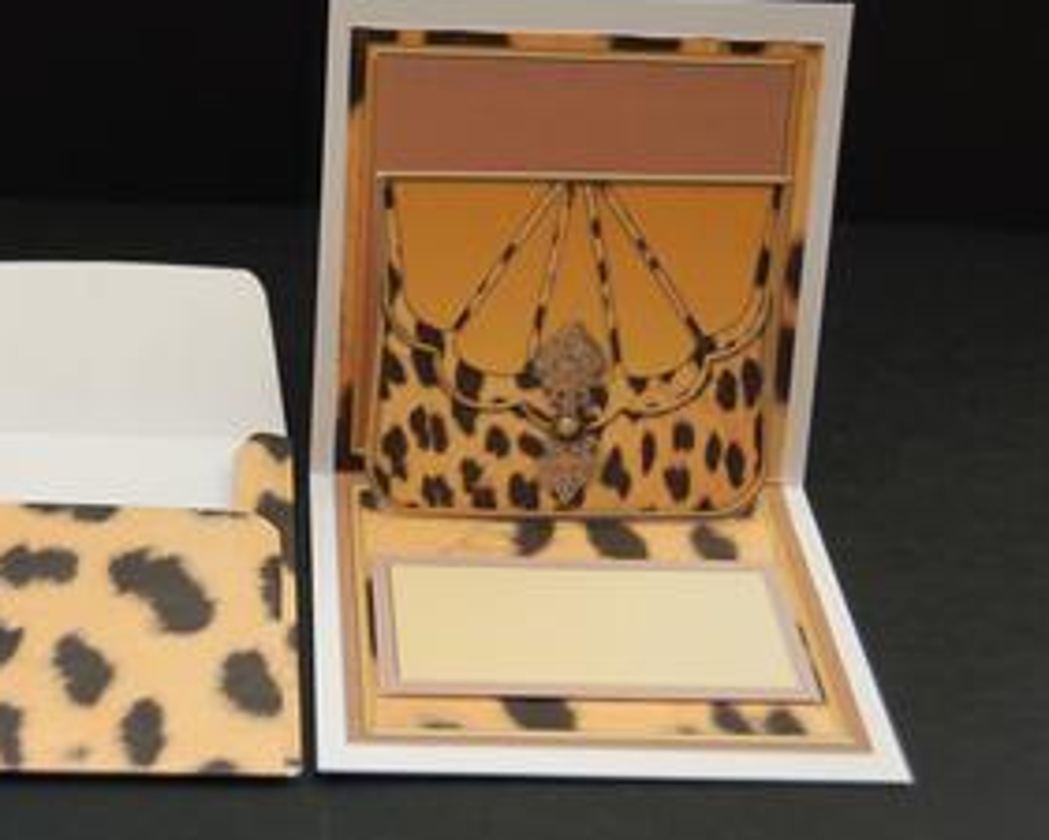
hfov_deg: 24.0
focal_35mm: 79
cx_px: 289
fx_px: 2446
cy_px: 349
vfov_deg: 19.5
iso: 400
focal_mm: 35
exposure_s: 1/100
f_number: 5
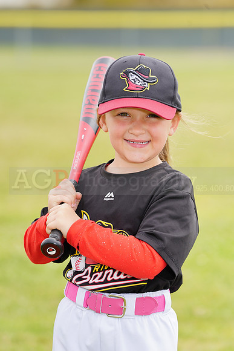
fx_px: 2718
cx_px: 117
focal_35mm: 279
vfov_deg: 7.4
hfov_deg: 4.9
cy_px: 176
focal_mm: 279
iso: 100
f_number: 6.3
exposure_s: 1/250
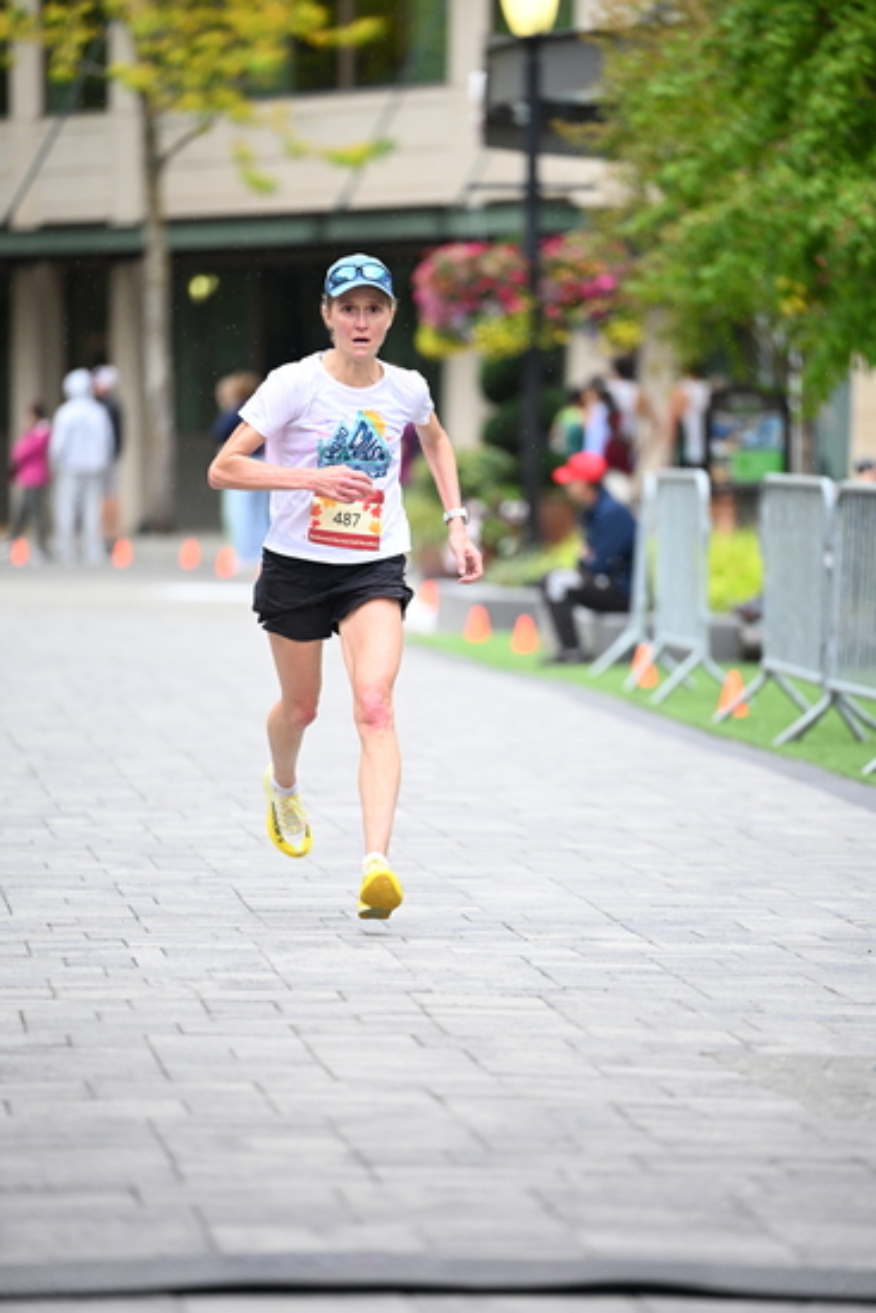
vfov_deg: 10.3
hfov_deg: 6.9
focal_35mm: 200
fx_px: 7295
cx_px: 438
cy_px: 656
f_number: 2.8
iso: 1250
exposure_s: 1/1250
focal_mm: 200
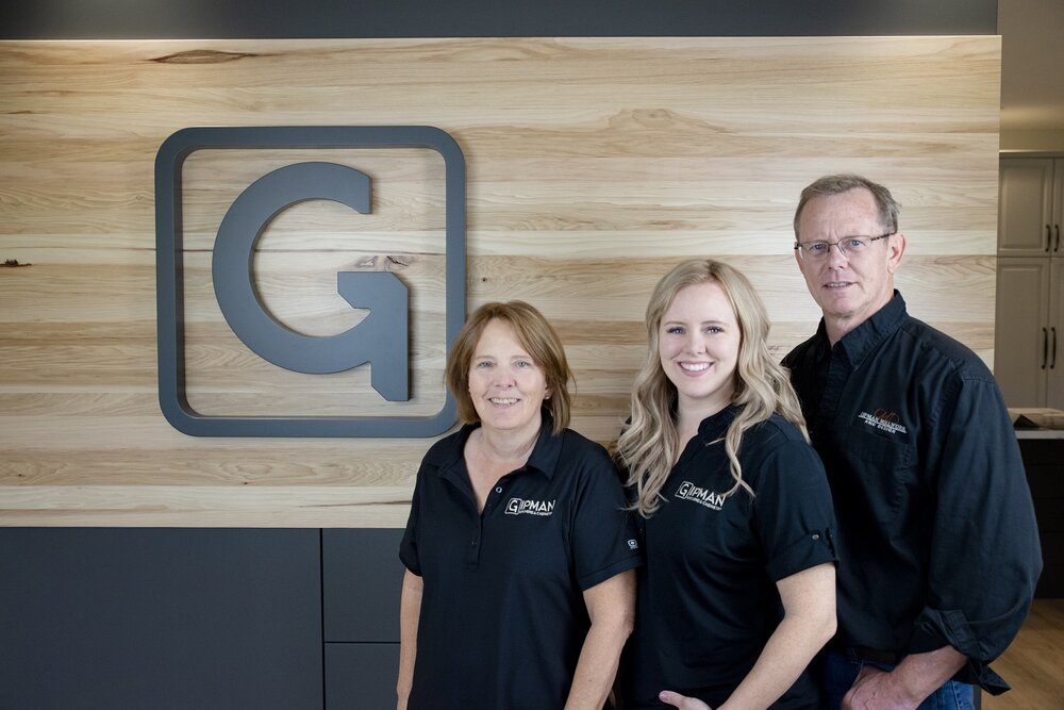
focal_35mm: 35
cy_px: 355
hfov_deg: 54.4
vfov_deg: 37.9
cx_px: 532
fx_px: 1035
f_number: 4.5
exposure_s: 1/320
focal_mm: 35
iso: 3600
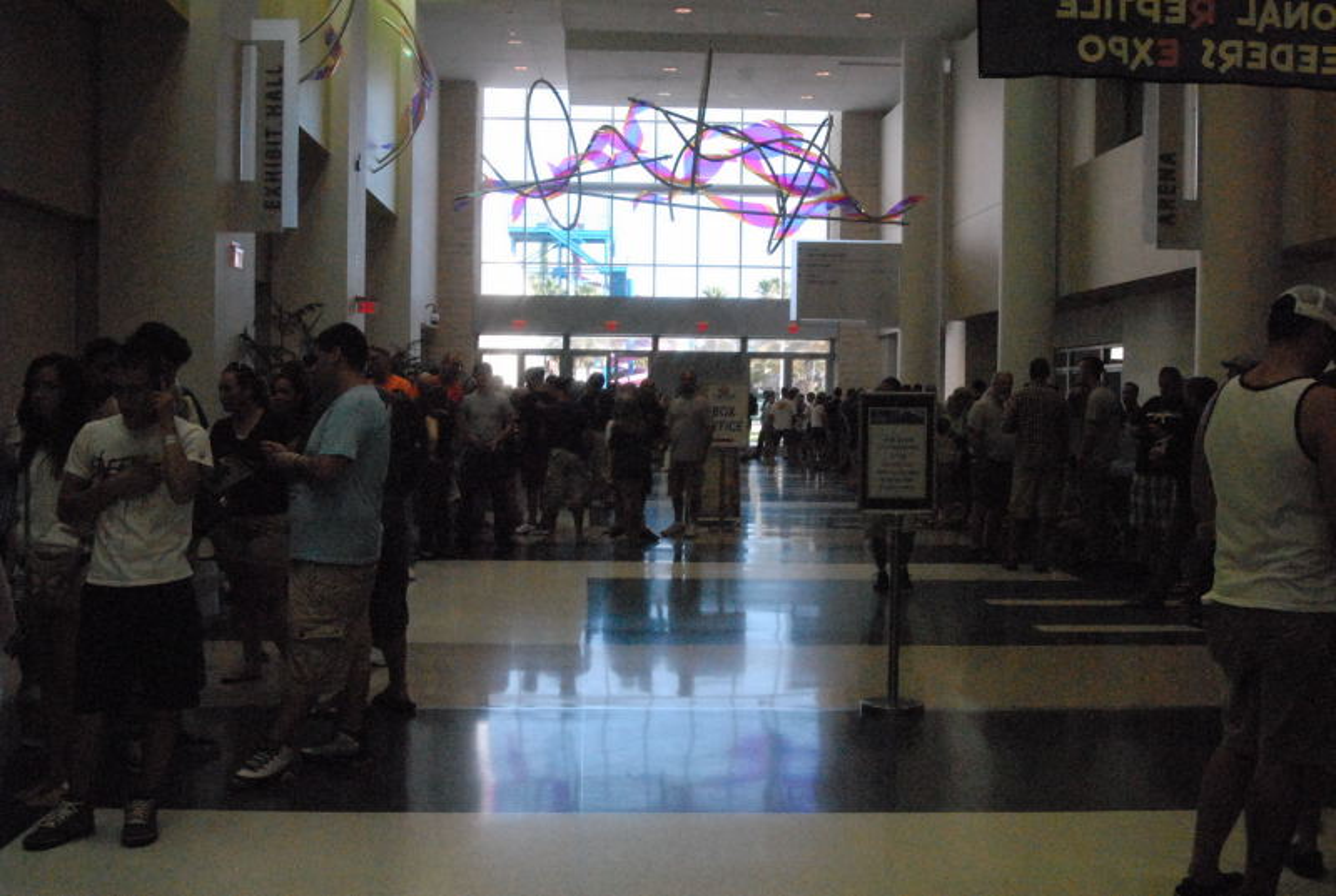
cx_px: 668
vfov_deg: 32.0
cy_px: 448
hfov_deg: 46.3
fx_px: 1562
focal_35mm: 42
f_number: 11
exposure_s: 1/500
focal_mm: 28
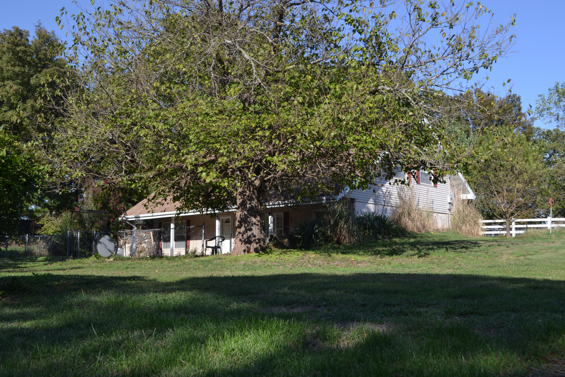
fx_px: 612
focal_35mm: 39
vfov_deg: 34.2
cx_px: 282
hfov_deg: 49.6
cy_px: 188
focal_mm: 26
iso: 100
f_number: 6.3
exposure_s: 1/160
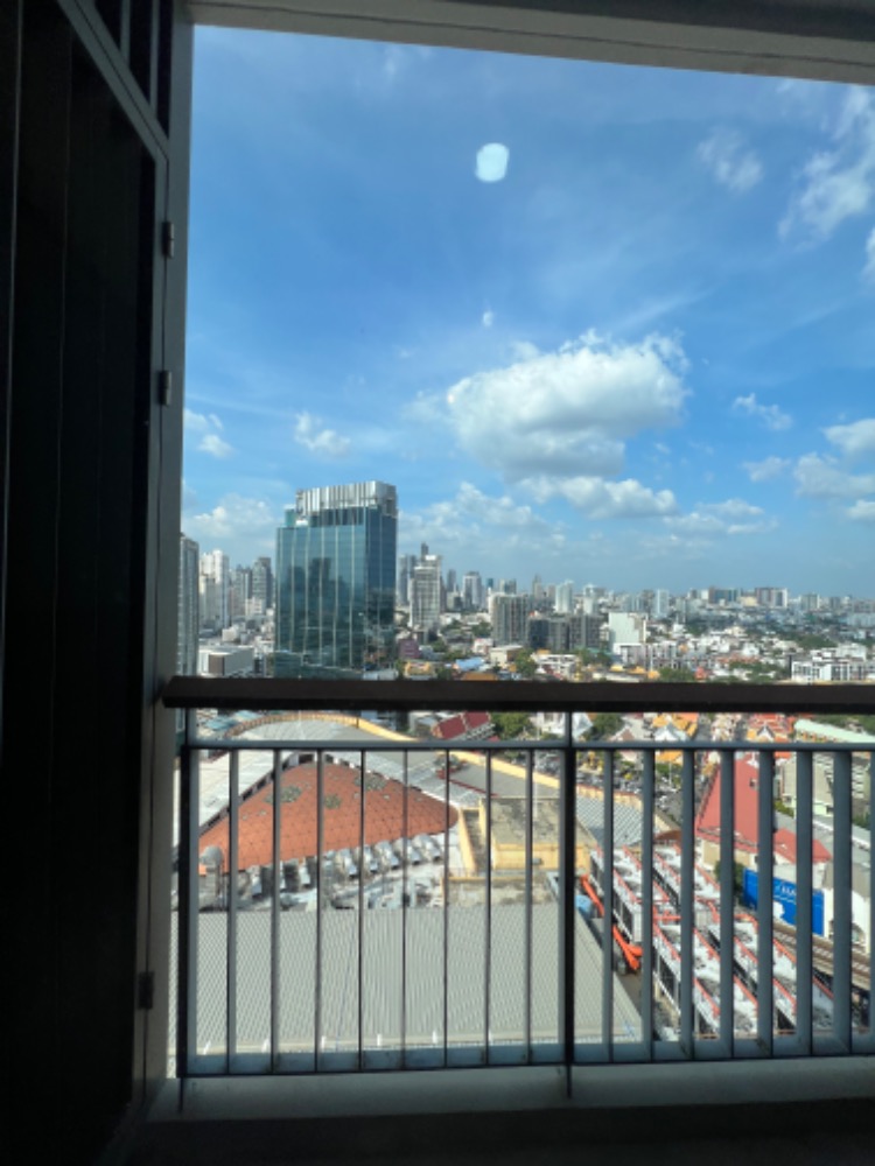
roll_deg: -2.3
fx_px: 438
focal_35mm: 13
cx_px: 438
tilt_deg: -0.1
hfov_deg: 89.9
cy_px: 583
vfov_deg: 106.2
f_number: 1.8
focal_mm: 1.57
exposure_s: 1/1754
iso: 32
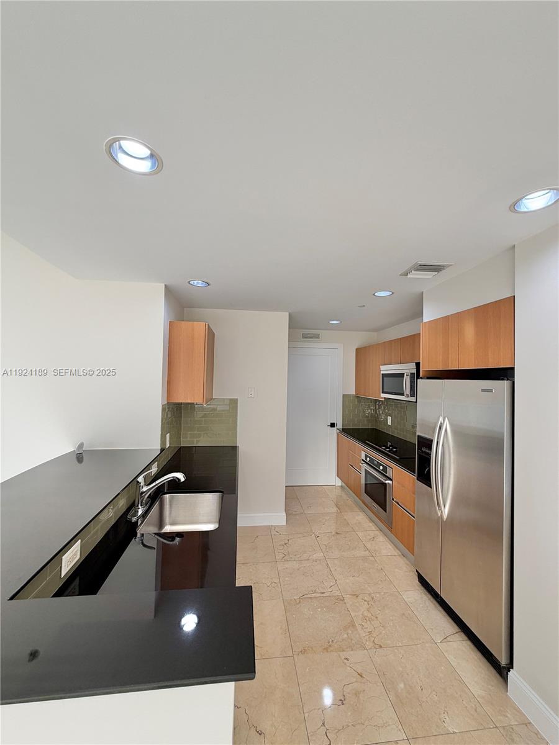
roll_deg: -1.5
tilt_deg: +1.2
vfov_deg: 102.1
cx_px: 280
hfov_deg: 85.7
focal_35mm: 14
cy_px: 372
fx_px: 301
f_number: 2.2
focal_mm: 2.22
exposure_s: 1/122
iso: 40
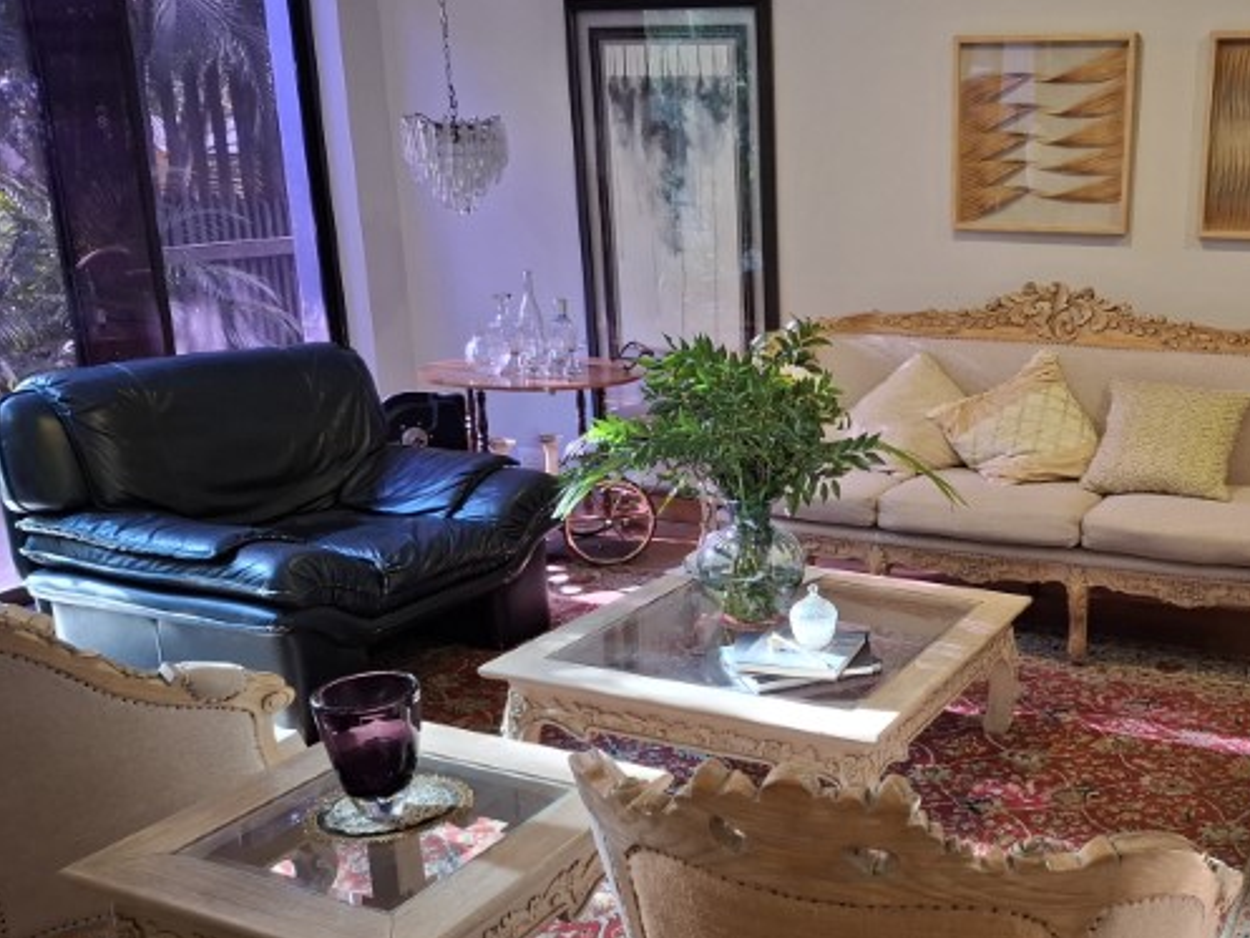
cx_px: 921
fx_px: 1336
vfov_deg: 38.6
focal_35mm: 37
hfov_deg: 48.4
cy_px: 543
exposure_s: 1/40
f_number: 1.8
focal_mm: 5.54
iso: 250
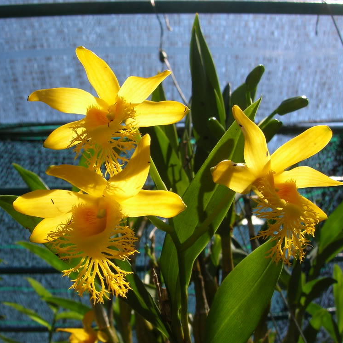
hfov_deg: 40.6
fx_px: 460
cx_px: 126
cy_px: 168
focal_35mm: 41
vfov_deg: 40.9
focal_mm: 5.7
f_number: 4.9
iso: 50
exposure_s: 1/200
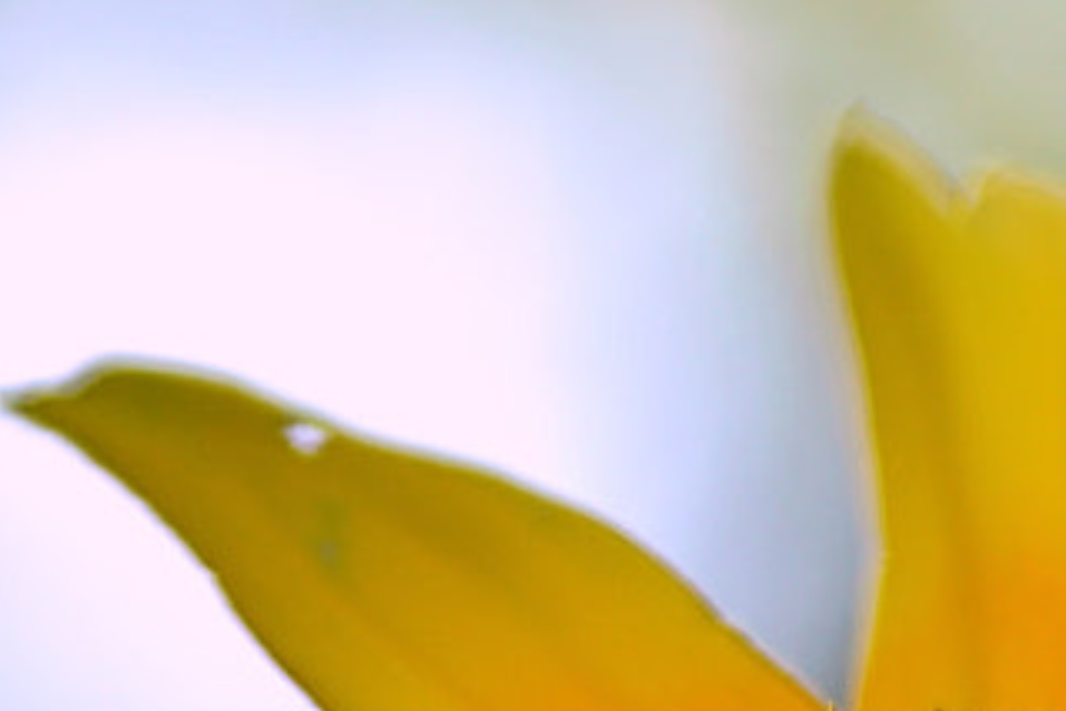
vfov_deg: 3.0
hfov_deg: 4.5
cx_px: 1467
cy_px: 754
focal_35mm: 452
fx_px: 13390
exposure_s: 1/1000
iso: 200
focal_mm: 90
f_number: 4.8
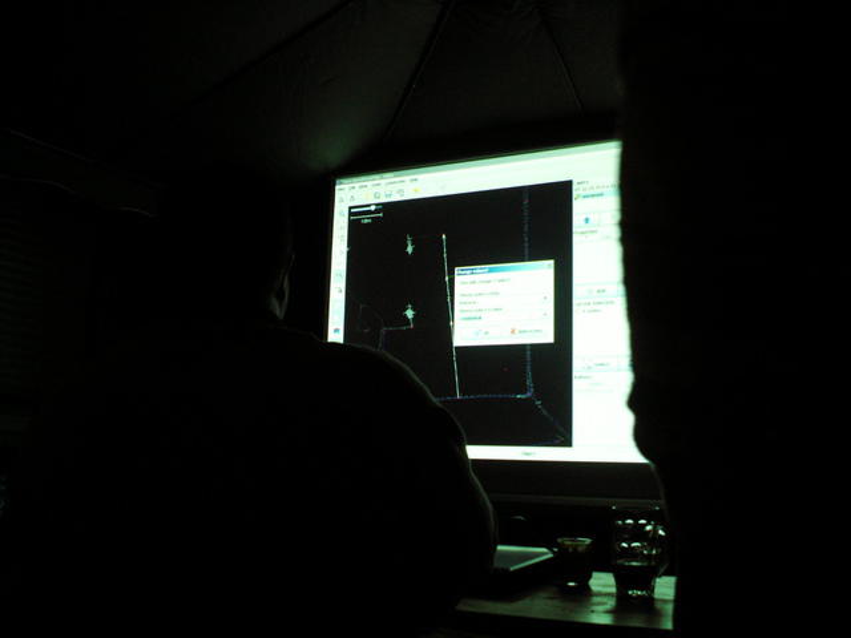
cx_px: 426
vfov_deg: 40.7
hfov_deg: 52.6
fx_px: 860
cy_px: 319
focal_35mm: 35
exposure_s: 1/8
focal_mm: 5.86
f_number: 2.8
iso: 100
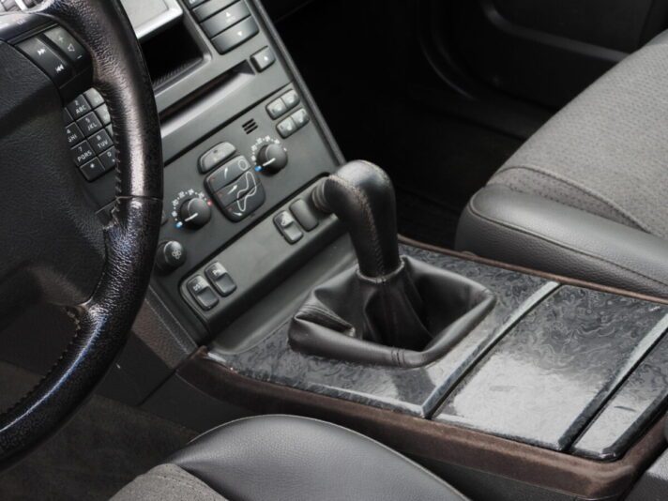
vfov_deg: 19.6
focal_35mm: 75
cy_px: 250
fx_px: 1447
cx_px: 334
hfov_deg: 26.0
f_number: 3.5
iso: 125
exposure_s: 1/60
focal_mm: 13.5
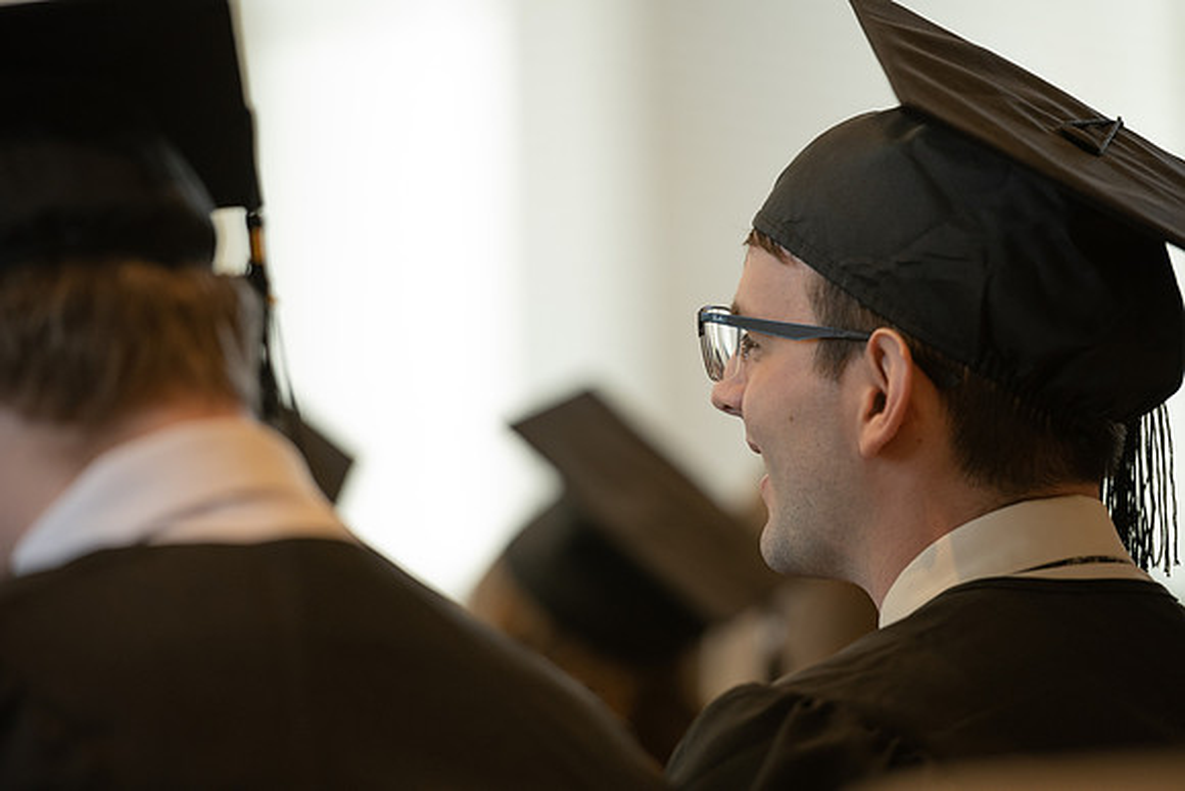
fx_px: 6585
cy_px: 396
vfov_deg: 6.9
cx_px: 592
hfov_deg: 10.3
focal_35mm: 200
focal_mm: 200
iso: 640
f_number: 2.8
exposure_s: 1/160
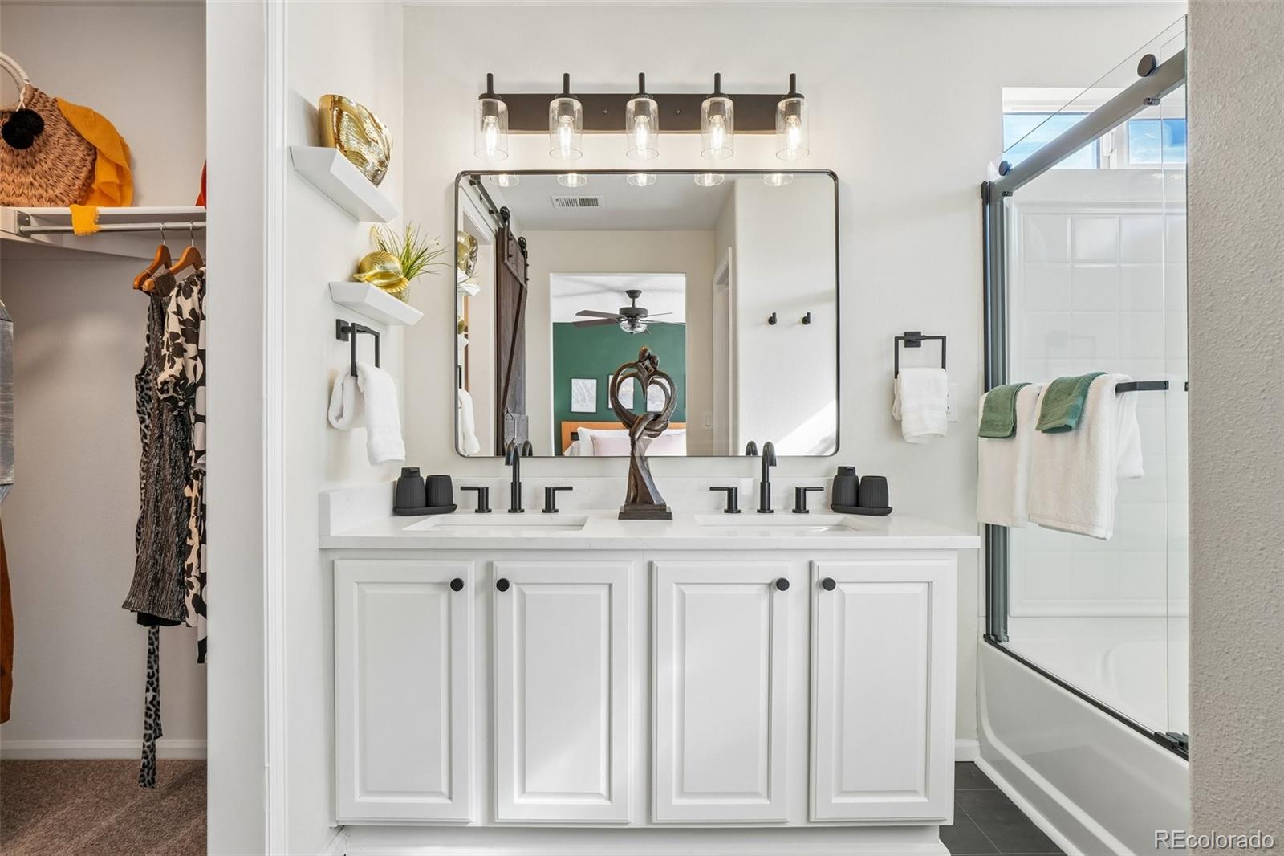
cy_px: 428
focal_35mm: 18
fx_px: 642
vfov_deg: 67.4
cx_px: 642
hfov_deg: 90.0
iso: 400
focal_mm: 12
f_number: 8
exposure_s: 1/80
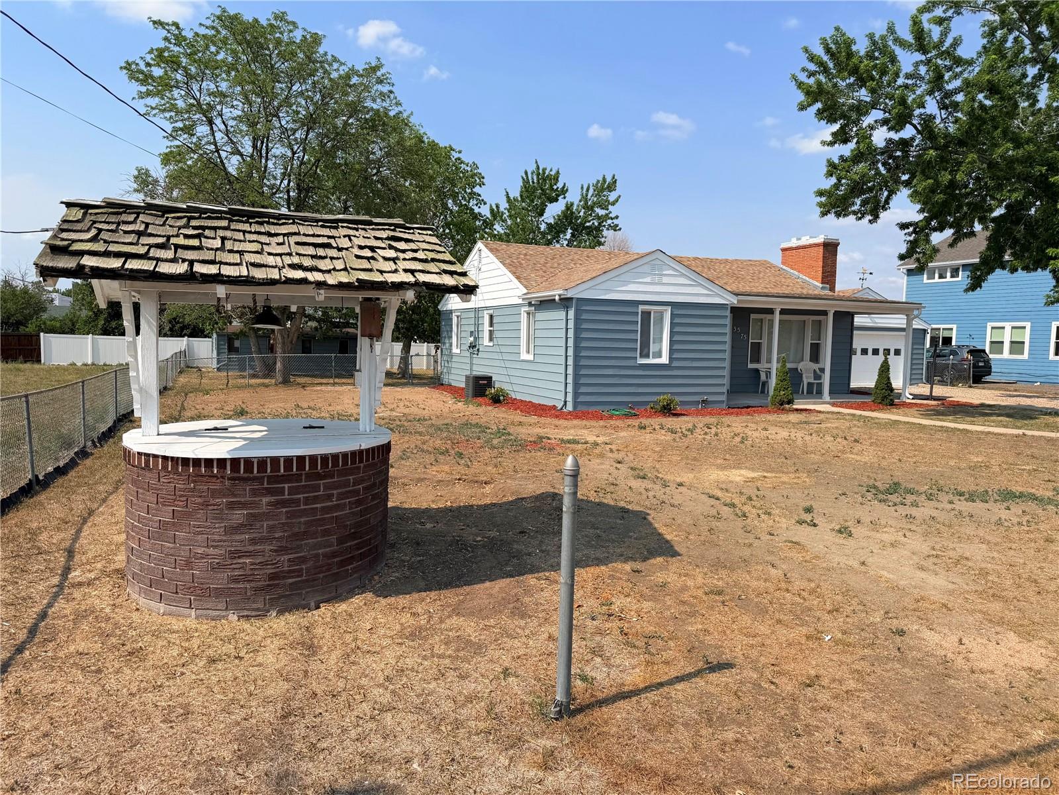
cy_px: 398
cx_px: 530
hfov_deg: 71.6
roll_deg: -1.3
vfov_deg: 56.8
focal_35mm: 24
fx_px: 734
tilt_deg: -5.3
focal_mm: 6.76
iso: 80
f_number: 1.78
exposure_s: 1/6173
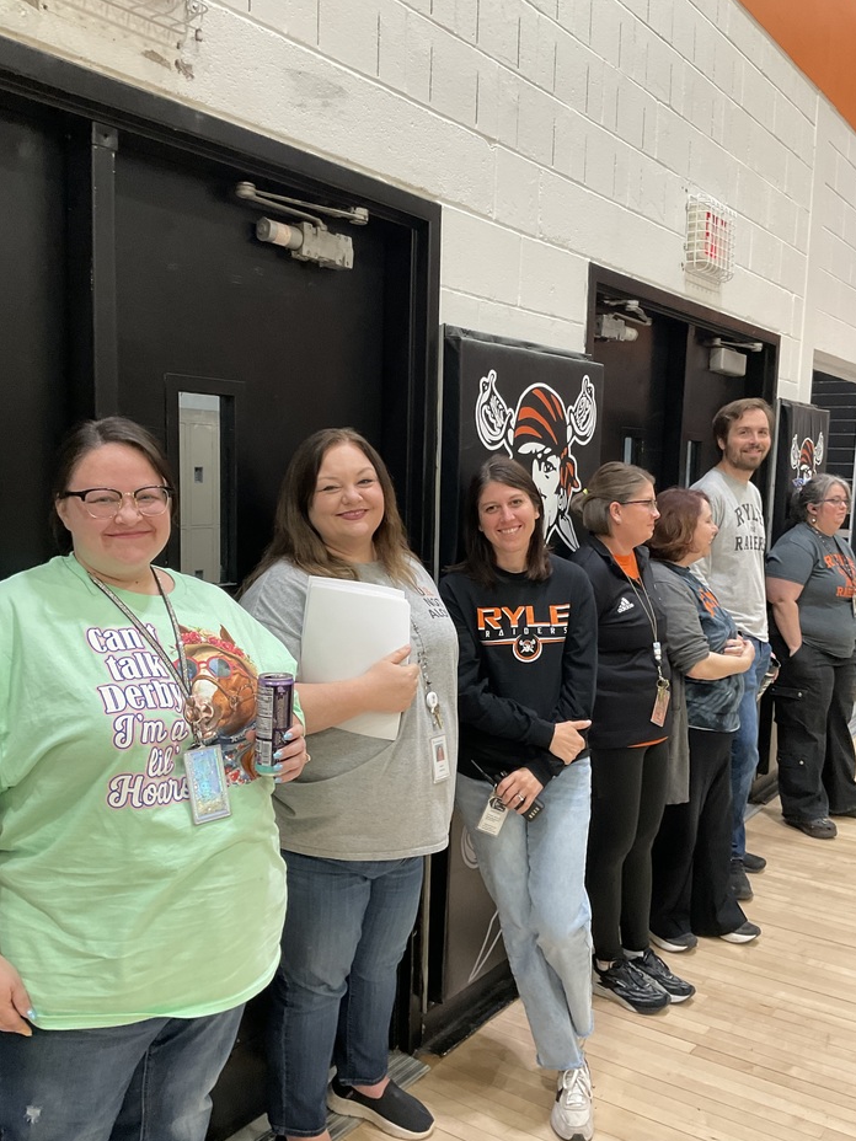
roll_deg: -2.4
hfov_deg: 44.1
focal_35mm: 32
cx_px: 450
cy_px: 598
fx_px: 1055
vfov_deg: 56.8
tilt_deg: -7.6
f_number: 1.8
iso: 100
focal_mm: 3
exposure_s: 1/60
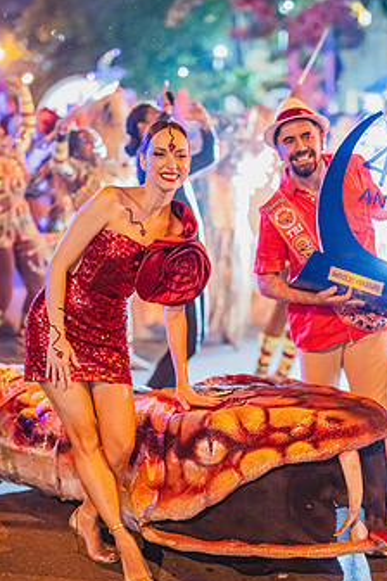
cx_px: 230
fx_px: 1080
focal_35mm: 67
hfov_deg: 20.3
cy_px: 329
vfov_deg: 30.0
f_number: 1.2
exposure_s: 1/200
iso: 6400
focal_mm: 50
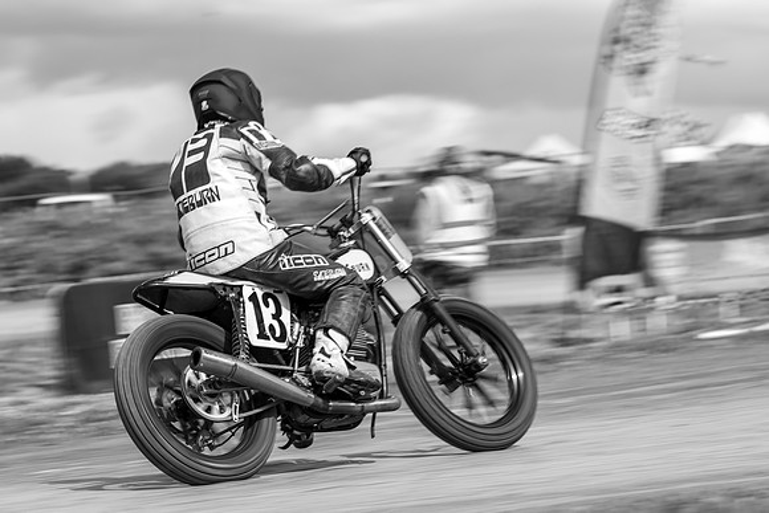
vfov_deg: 7.5
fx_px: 3889
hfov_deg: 11.3
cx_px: 325
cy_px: 301
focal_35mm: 182
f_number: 8
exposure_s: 1/160
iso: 64
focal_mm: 155
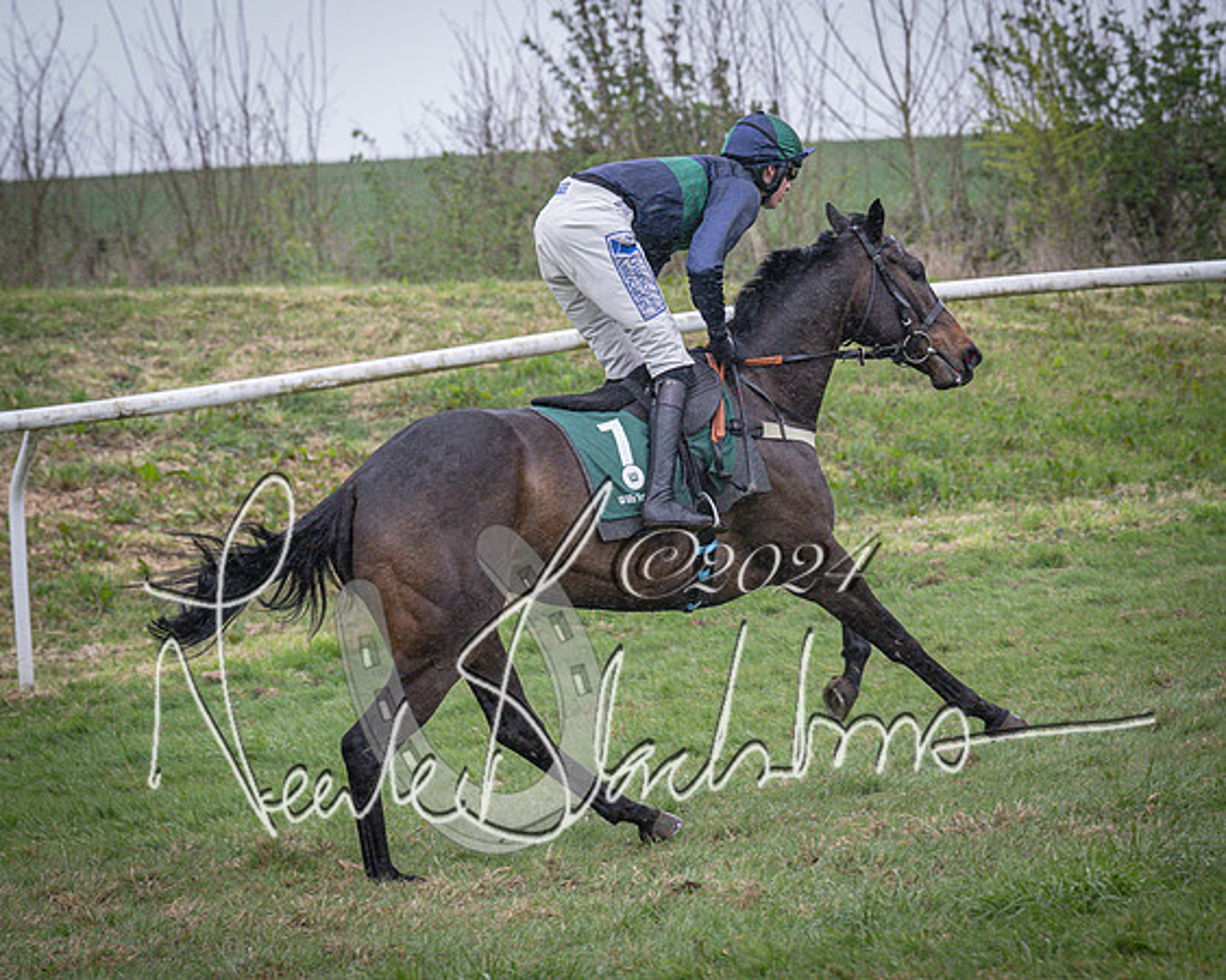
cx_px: 743
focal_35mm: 180
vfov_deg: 8.6
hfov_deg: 10.7
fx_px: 6533
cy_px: 470
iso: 1600
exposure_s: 1/1000
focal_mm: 98
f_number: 4
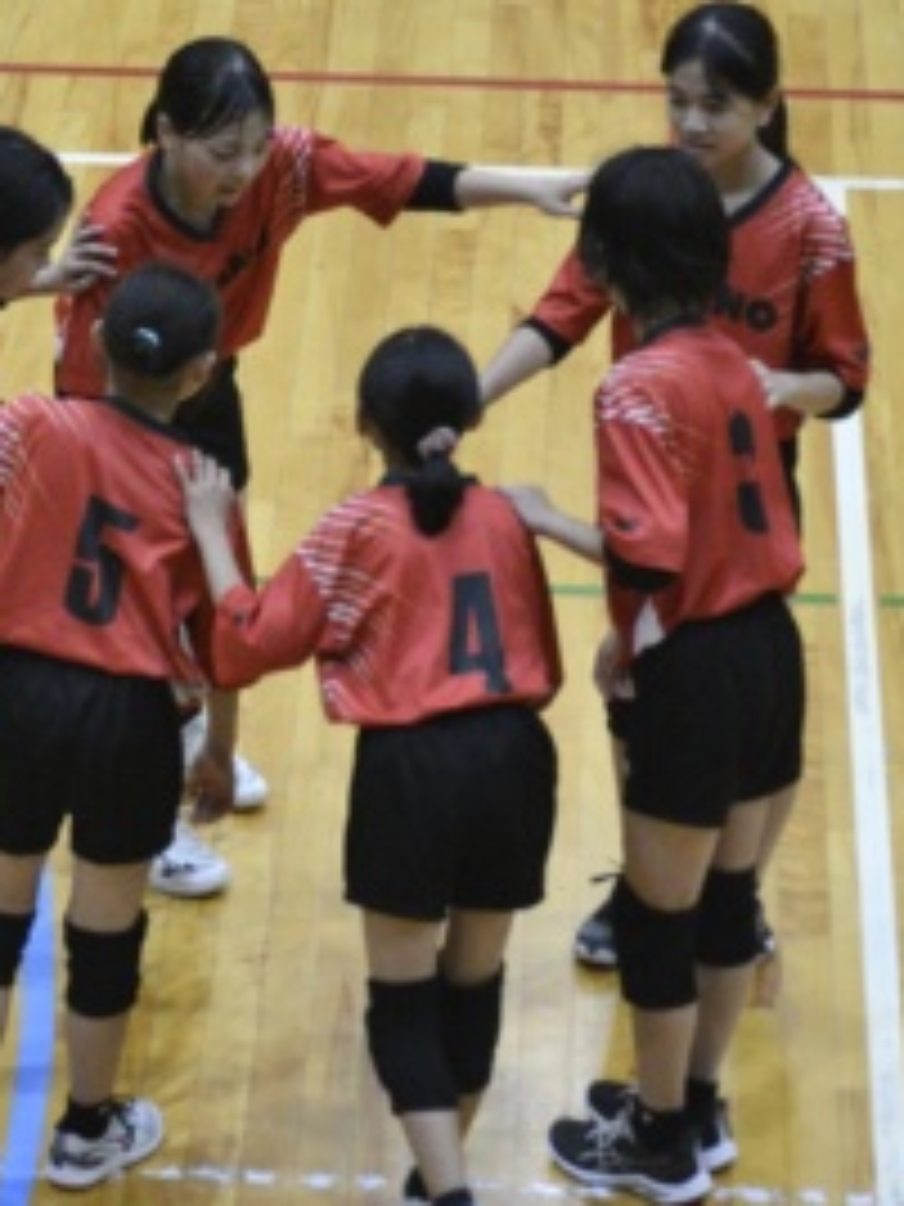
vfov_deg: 11.3
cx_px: 335
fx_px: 6090
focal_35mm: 175
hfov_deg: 8.5
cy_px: 495
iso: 3200
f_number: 4.2
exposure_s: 1/200
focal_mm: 65
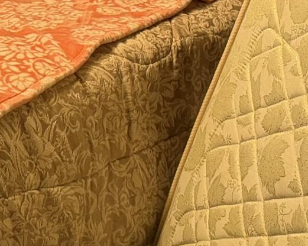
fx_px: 1230
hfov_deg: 13.9
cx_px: -45
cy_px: -97
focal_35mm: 135
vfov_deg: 11.1
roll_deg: +2.5
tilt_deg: -7.8
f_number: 1.78
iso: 500
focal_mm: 6.76
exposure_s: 1/60
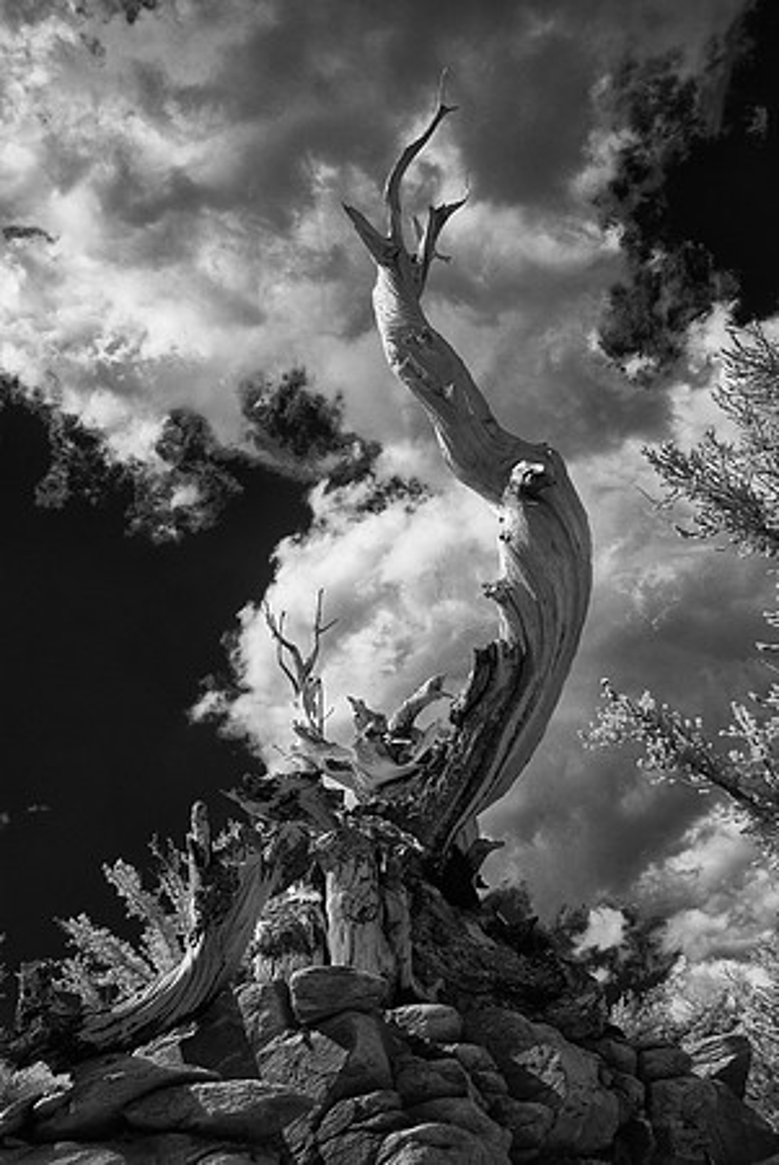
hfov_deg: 37.0
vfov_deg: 53.1
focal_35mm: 36
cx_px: 390
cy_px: 582
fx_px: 1166
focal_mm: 24
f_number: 8
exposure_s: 1/160
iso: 100
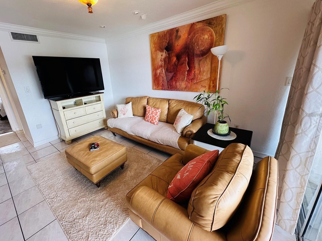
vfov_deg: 81.7
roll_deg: +2.5
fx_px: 140
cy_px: 115
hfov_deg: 98.1
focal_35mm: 15
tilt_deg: -17.1
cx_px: 153
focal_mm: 2.22
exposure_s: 1/120
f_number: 2.2
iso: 160
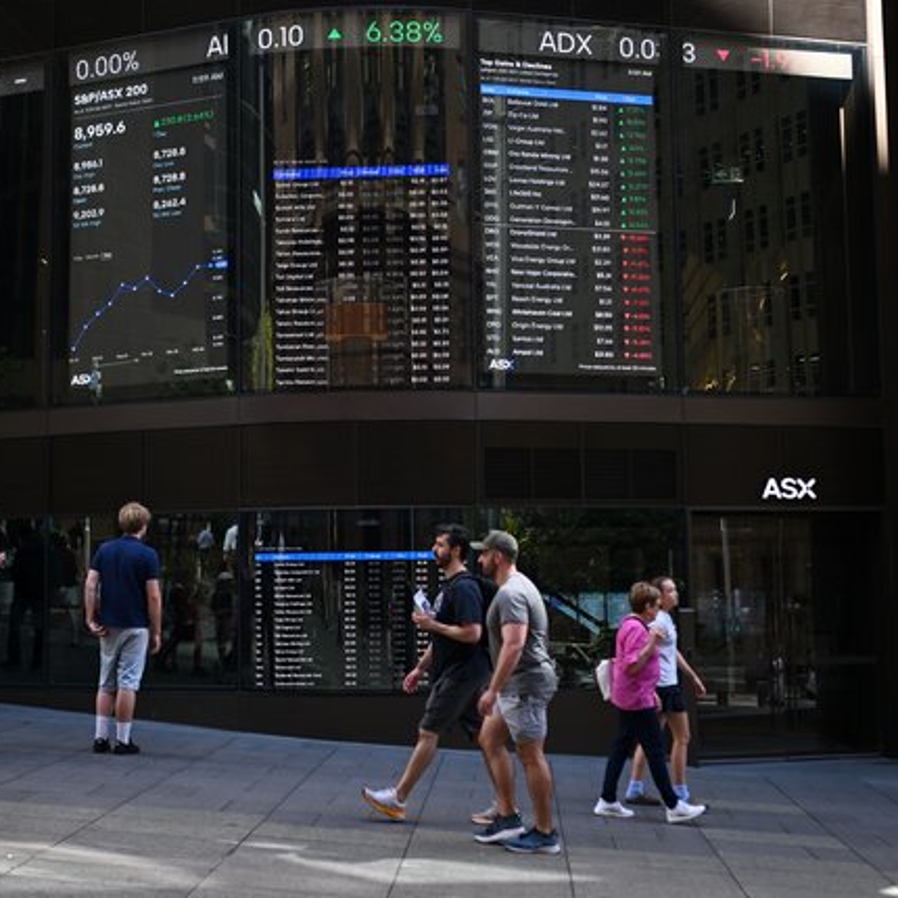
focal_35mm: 45
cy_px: 448
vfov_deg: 37.6
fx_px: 1321
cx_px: 399
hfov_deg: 37.5
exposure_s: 1/1600
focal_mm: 35
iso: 250
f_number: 1.8
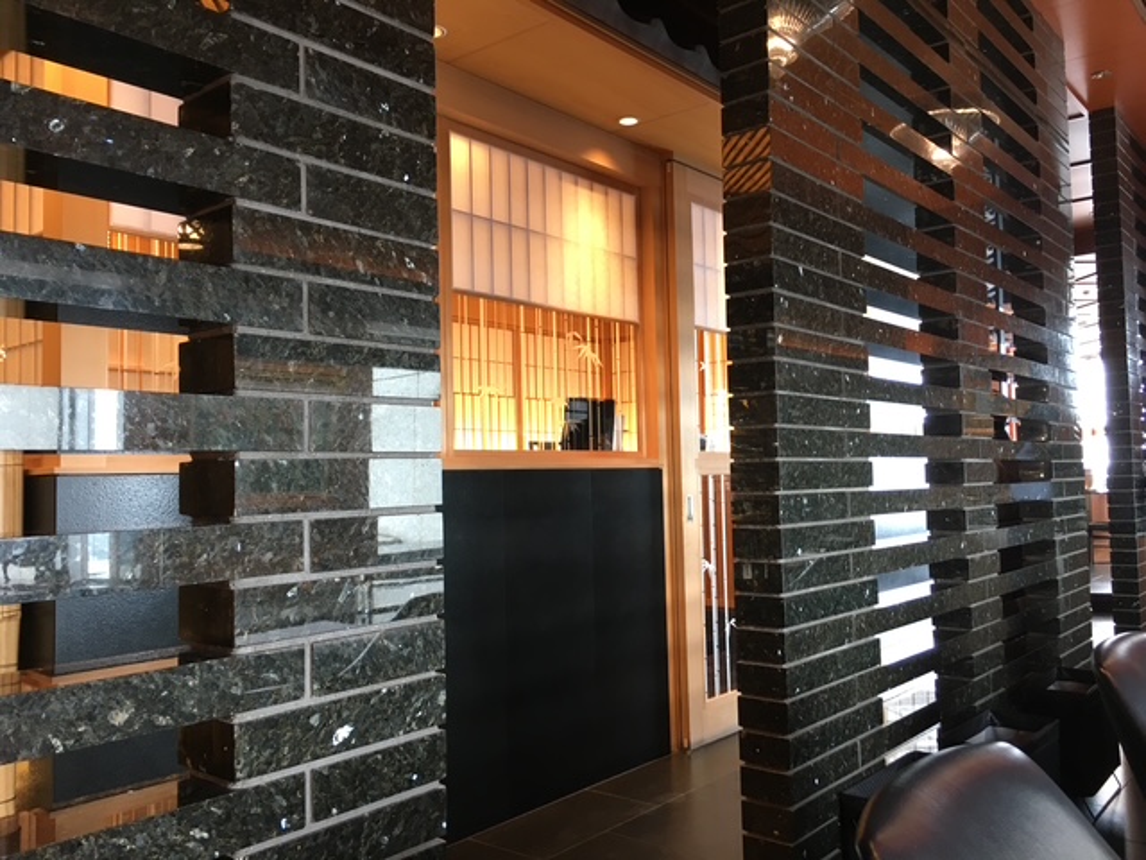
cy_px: 430
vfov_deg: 48.2
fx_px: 960
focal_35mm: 29
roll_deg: +1.1
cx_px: 573
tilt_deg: +2.8
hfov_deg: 61.7
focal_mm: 4.15
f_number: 2.2
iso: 64
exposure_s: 1/30
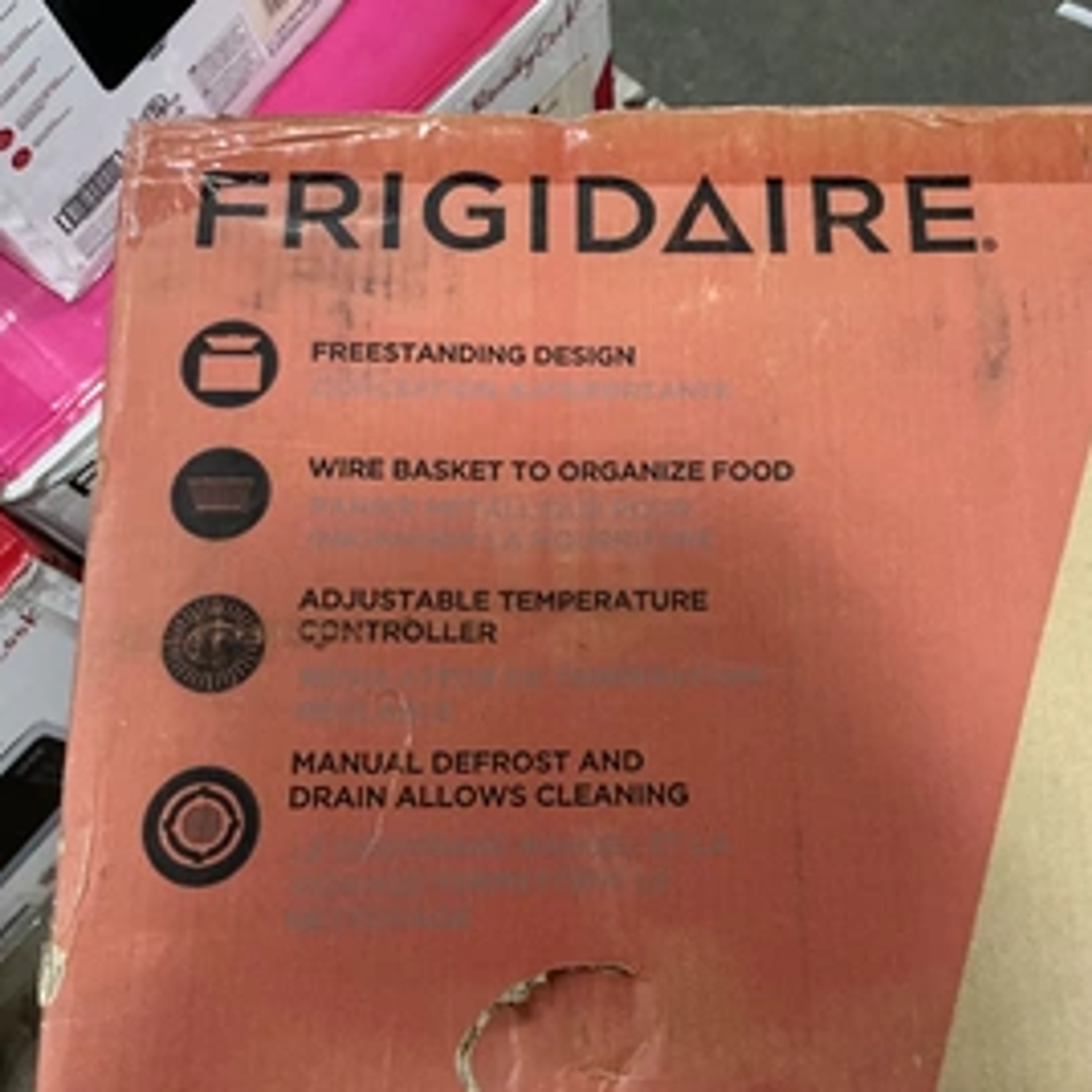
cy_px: 579
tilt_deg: -75.8
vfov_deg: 44.9
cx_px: 619
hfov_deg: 44.8
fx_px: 1321
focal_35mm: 37
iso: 250
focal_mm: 3
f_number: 1.8
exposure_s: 1/60
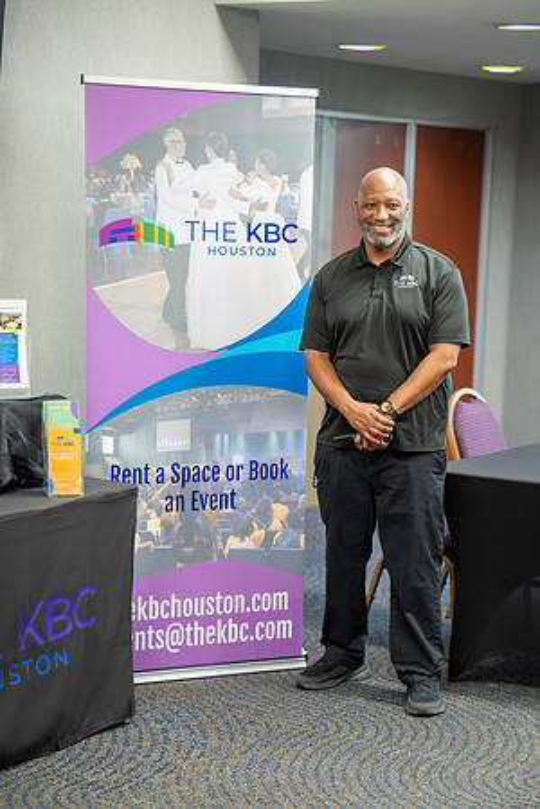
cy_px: 404
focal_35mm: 85
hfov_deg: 16.1
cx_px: 270
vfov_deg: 23.9
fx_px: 1912
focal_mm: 85
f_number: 2.2
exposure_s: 1/160
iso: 2000
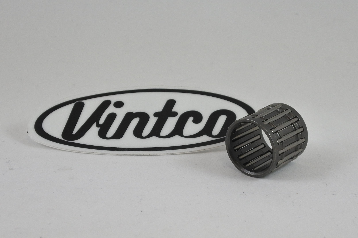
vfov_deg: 27.5
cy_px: 119
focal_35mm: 49
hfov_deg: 40.3
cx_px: 179
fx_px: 487
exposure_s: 1/200
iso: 400
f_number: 4.5
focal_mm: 18.4
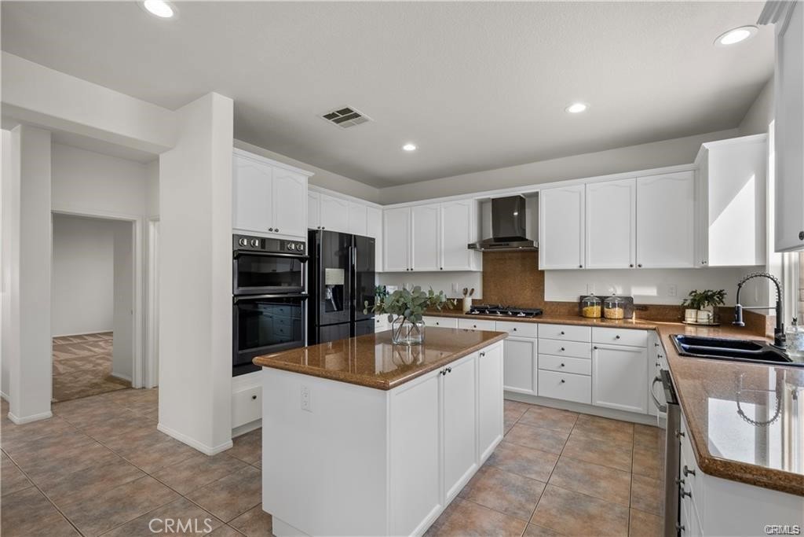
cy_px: 268
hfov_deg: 100.4
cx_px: 402
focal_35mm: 15
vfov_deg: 77.3
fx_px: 335
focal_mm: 15
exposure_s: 1/10
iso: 200
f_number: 10
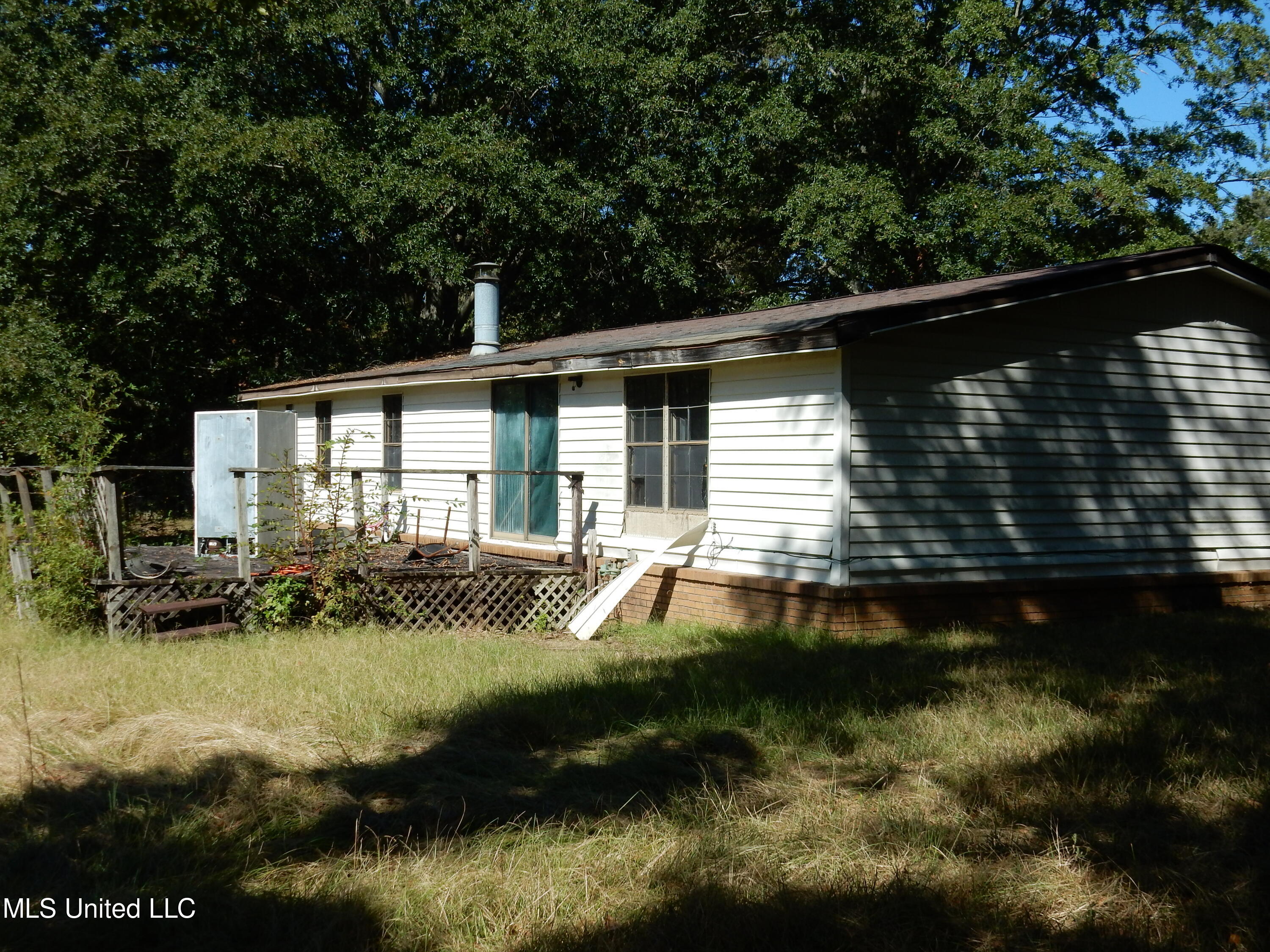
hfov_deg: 43.9
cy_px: 476
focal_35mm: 43
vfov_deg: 33.6
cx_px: 635
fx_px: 1578
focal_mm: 7.6
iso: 125
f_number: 4.2
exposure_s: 1/1000
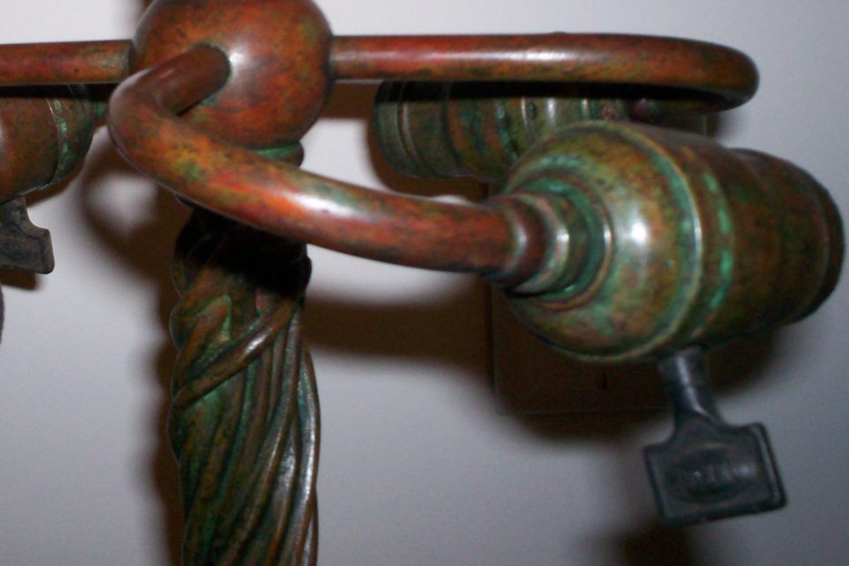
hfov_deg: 31.8
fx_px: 1462
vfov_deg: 21.4
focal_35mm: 62
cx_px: 212
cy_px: 52
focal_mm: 6
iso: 140
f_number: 4.5
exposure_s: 1/60
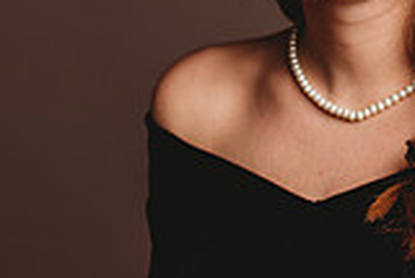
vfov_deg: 4.5
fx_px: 3554
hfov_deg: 6.7
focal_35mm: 308
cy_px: -32
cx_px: 386
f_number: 3.5
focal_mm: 85
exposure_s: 1/160
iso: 100
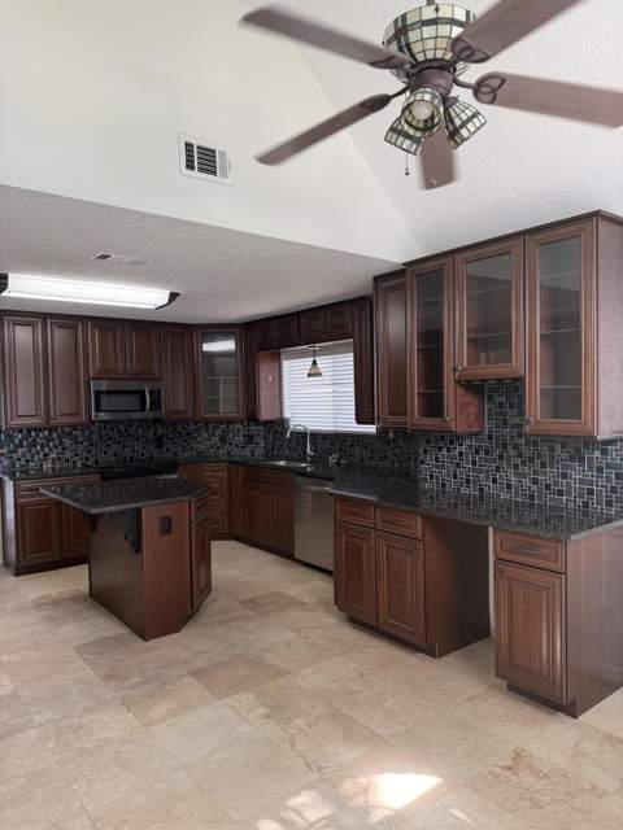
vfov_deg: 71.6
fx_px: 576
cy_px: 415
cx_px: 312
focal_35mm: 24
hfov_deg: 56.8
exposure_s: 1/120
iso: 160
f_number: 1.78
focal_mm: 6.76
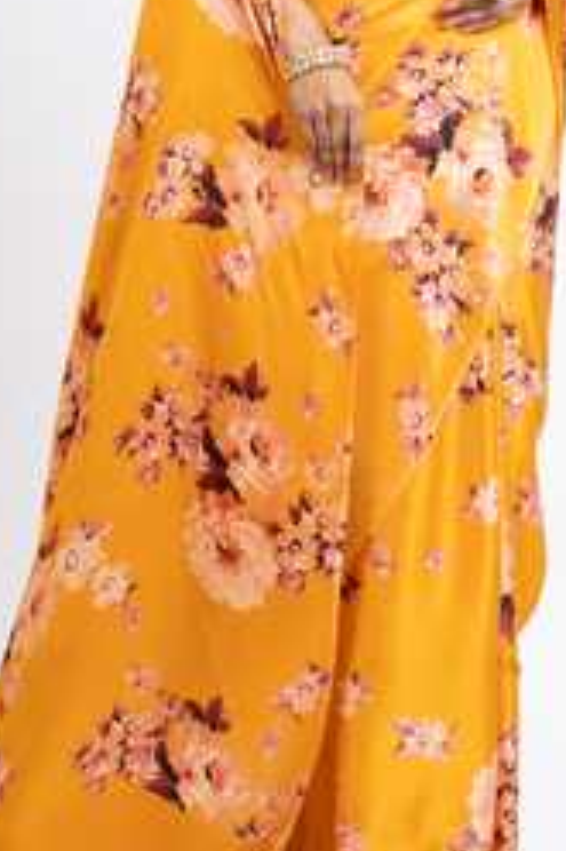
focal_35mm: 180
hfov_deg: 7.6
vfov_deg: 11.4
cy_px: 132
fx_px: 4251
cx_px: 329
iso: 200
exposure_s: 1/160
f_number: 11
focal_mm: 85
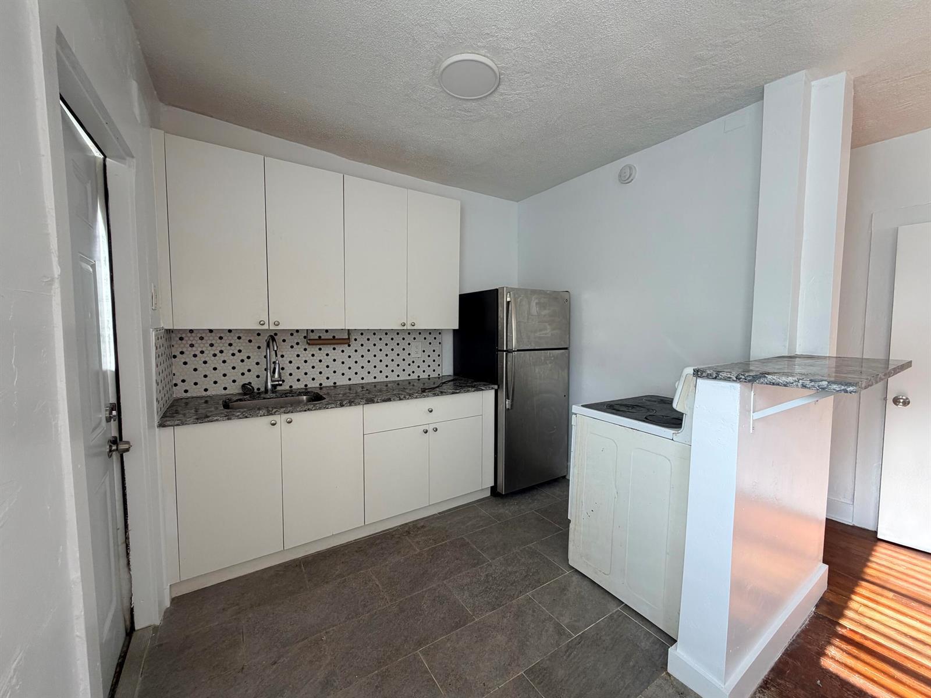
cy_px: 349
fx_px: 377
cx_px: 466
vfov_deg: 85.7
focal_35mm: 14
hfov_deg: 102.1
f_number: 2.2
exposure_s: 1/121
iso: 125
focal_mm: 2.22
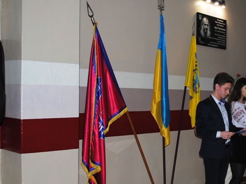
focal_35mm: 56
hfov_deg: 33.7
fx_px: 398
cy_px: 112
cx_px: 181
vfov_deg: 26.0
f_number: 4
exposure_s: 1/60
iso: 200
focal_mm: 24
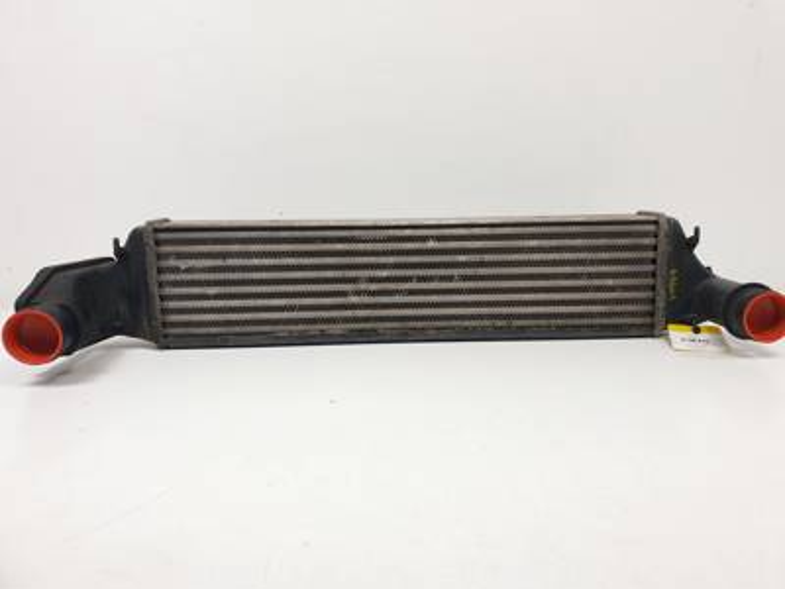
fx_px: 590
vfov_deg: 53.1
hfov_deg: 67.3
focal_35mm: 26
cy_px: 294
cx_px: 392
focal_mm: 4.3
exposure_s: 1/257
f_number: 2.4
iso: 50
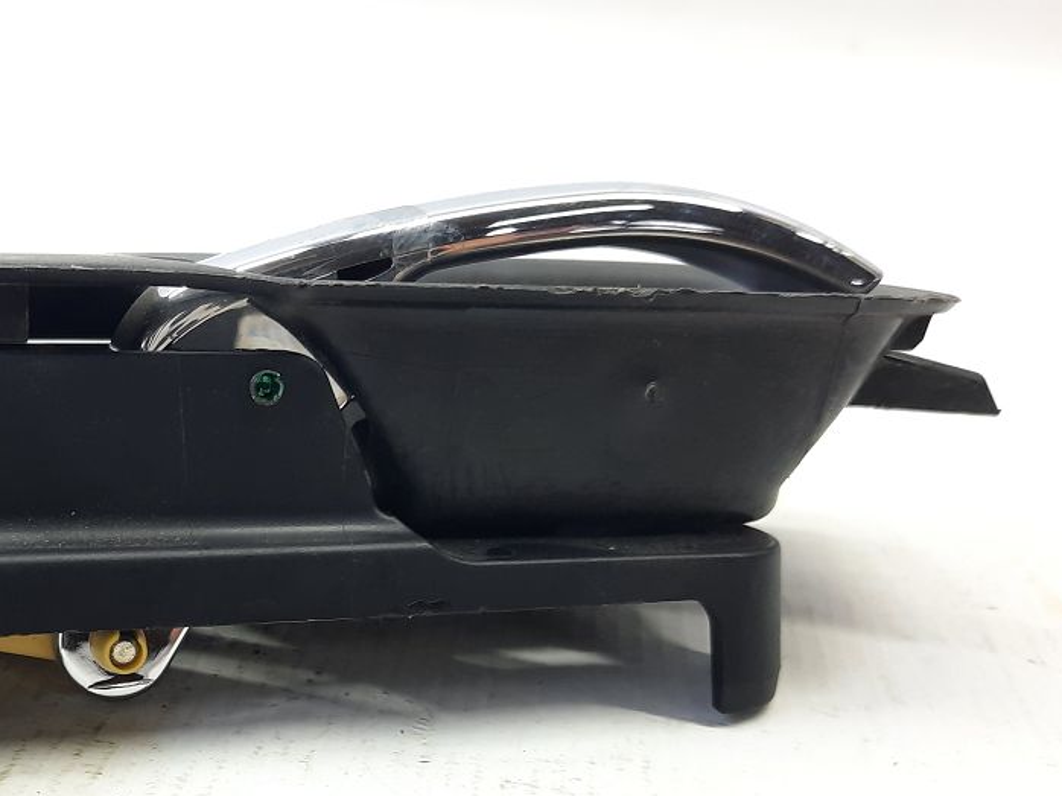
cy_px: 583
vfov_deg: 33.0
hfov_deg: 42.3
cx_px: 243
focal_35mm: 43
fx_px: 1319
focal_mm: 4.6
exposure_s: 1/50
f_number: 2
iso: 125
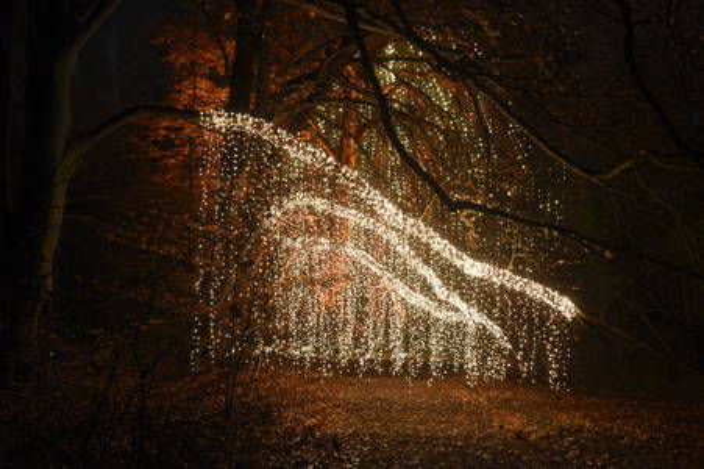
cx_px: 352
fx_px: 879
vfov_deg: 29.8
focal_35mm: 45
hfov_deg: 43.6
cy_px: 234
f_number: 5.6
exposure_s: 1/13
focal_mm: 45
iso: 3200
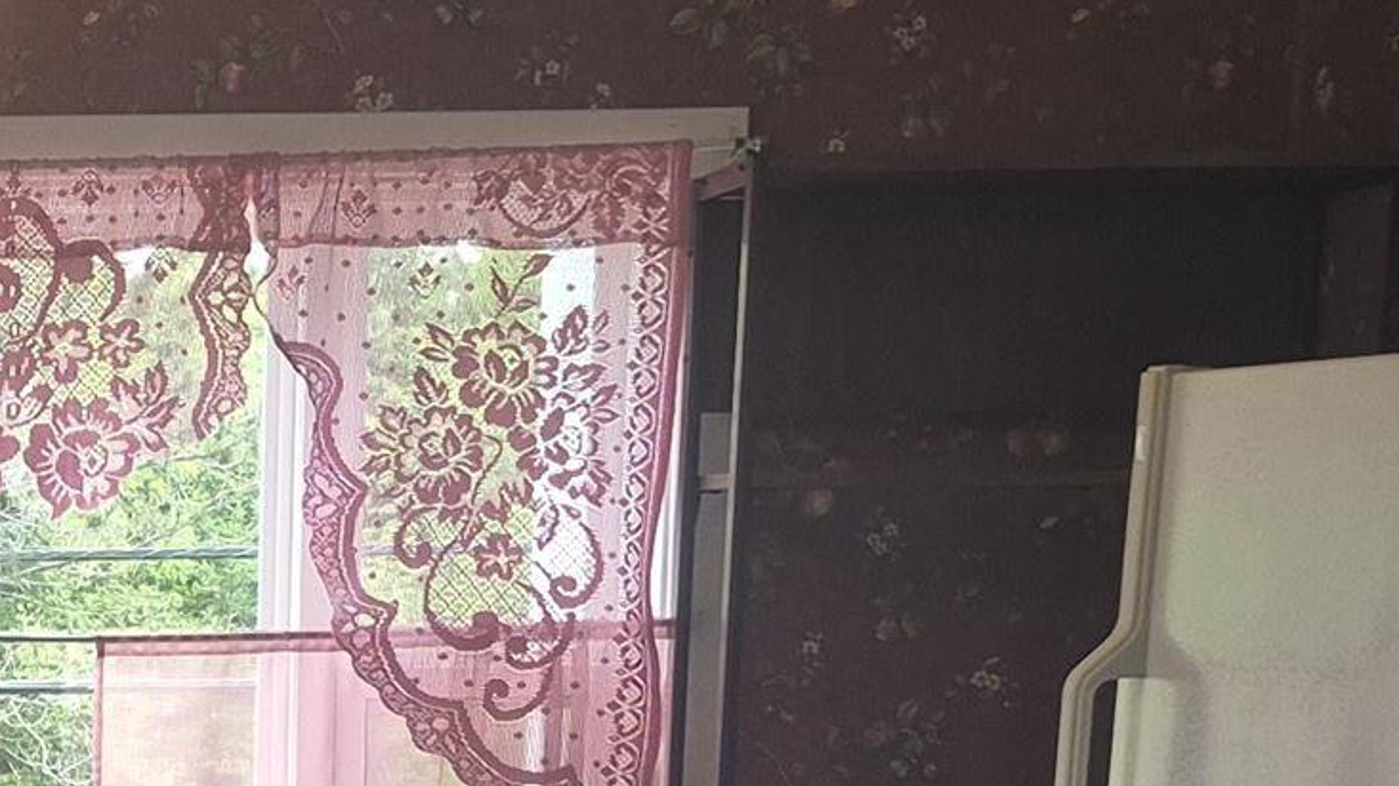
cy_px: 1202
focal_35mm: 105
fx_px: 3894
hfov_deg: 19.1
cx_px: -328
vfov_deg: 11.1
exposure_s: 1/60
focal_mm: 5.4
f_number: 1.8
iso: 64
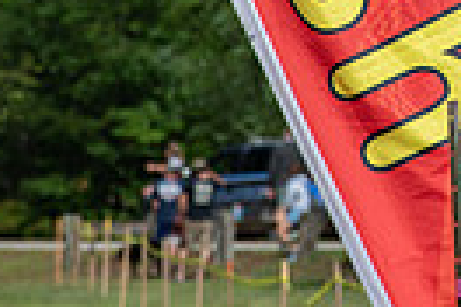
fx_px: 5327
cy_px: 595
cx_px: -185
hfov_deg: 4.9
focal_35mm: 416
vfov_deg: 3.3
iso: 250
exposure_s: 1/800
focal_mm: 95
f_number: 5.6
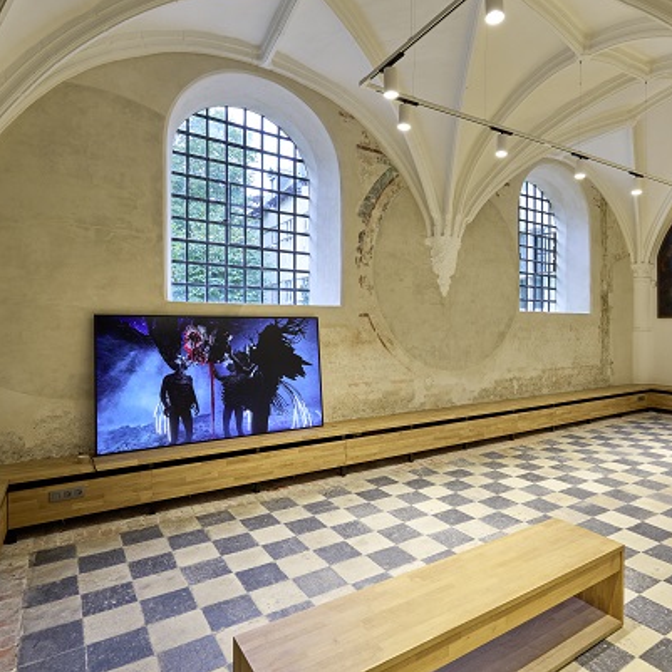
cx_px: 395
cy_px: 328
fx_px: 461
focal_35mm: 21
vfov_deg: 72.1
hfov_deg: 71.6
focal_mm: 16
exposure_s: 1/15
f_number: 8
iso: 400
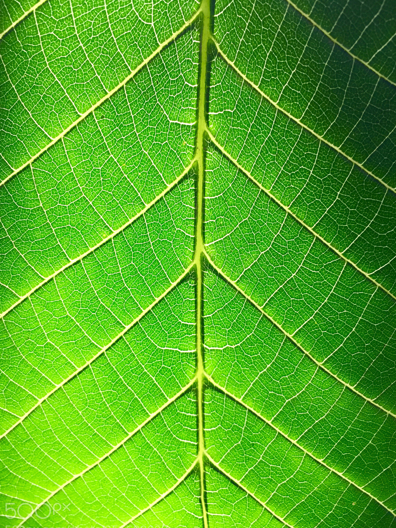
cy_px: 275
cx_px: 195
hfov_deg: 45.4
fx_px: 473
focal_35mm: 31
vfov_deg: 58.3
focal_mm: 4.15
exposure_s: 1/100
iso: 32
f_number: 2.2
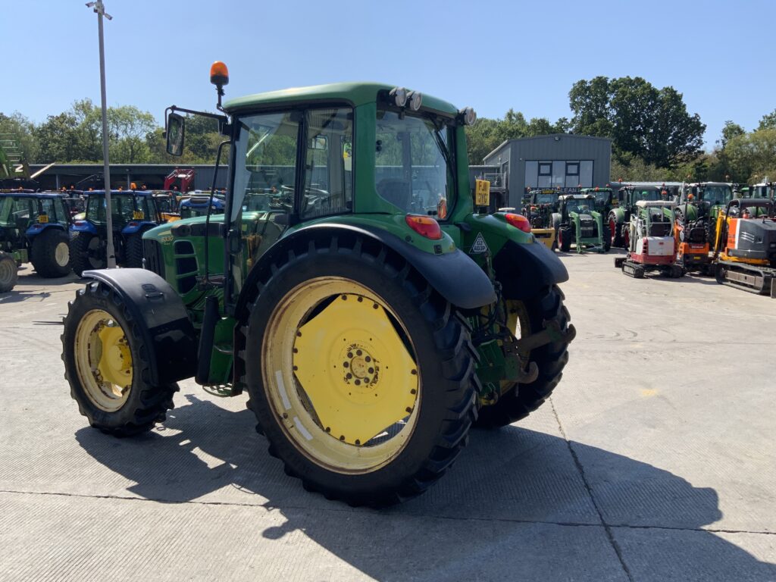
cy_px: 291
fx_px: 650
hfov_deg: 61.7
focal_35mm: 29
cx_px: 388
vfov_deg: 48.2
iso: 16
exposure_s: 1/1490
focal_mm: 3
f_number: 1.8
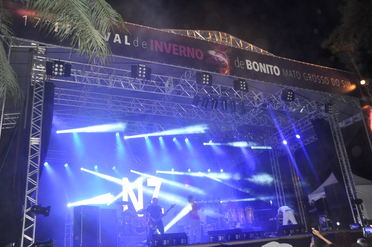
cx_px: 186
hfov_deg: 59.6
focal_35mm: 32
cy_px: 124
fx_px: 325
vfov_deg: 41.6
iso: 1000
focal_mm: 21
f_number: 4.5
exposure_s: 1/60
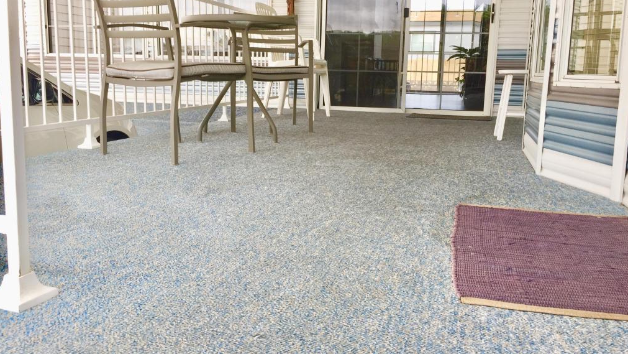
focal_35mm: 32
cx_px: 316
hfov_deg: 61.0
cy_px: 156
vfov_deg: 36.6
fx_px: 533
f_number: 2.2
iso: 32
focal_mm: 4.15
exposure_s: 1/60
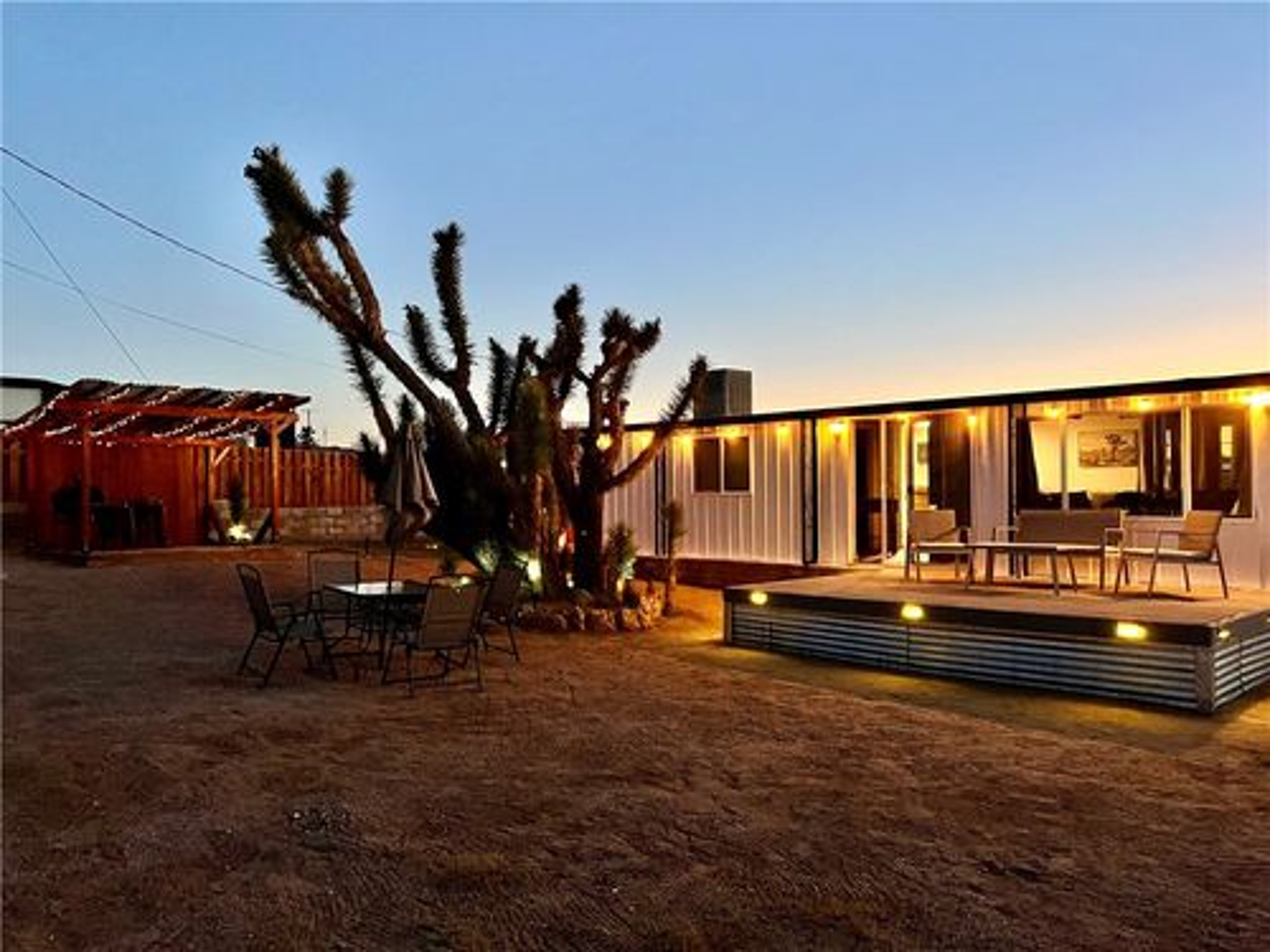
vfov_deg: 53.1
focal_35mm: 26
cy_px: 476
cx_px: 635
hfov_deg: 67.3
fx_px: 954
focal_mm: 5.7
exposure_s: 1/40
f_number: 1.5
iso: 640
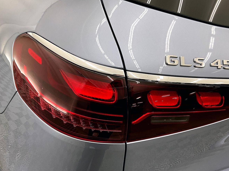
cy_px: 88
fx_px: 231
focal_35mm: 35
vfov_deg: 40.7
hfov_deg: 52.4
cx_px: 133
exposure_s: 1/60
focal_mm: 3
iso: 50
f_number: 1.8
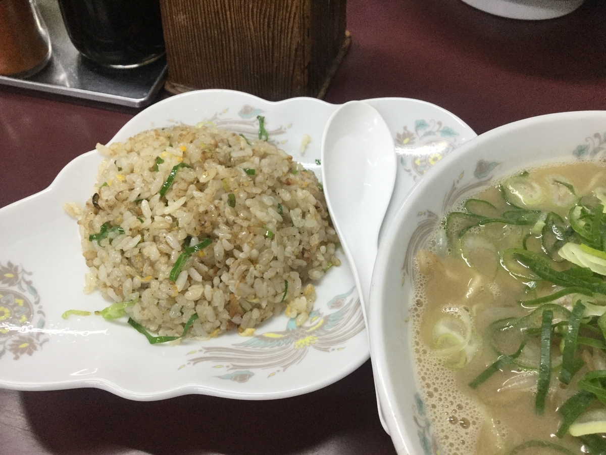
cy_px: 228
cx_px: 303
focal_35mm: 31
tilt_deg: -55.5
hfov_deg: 58.4
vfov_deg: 45.4
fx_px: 543
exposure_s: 1/30
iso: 40
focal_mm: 3.3
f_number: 2.4
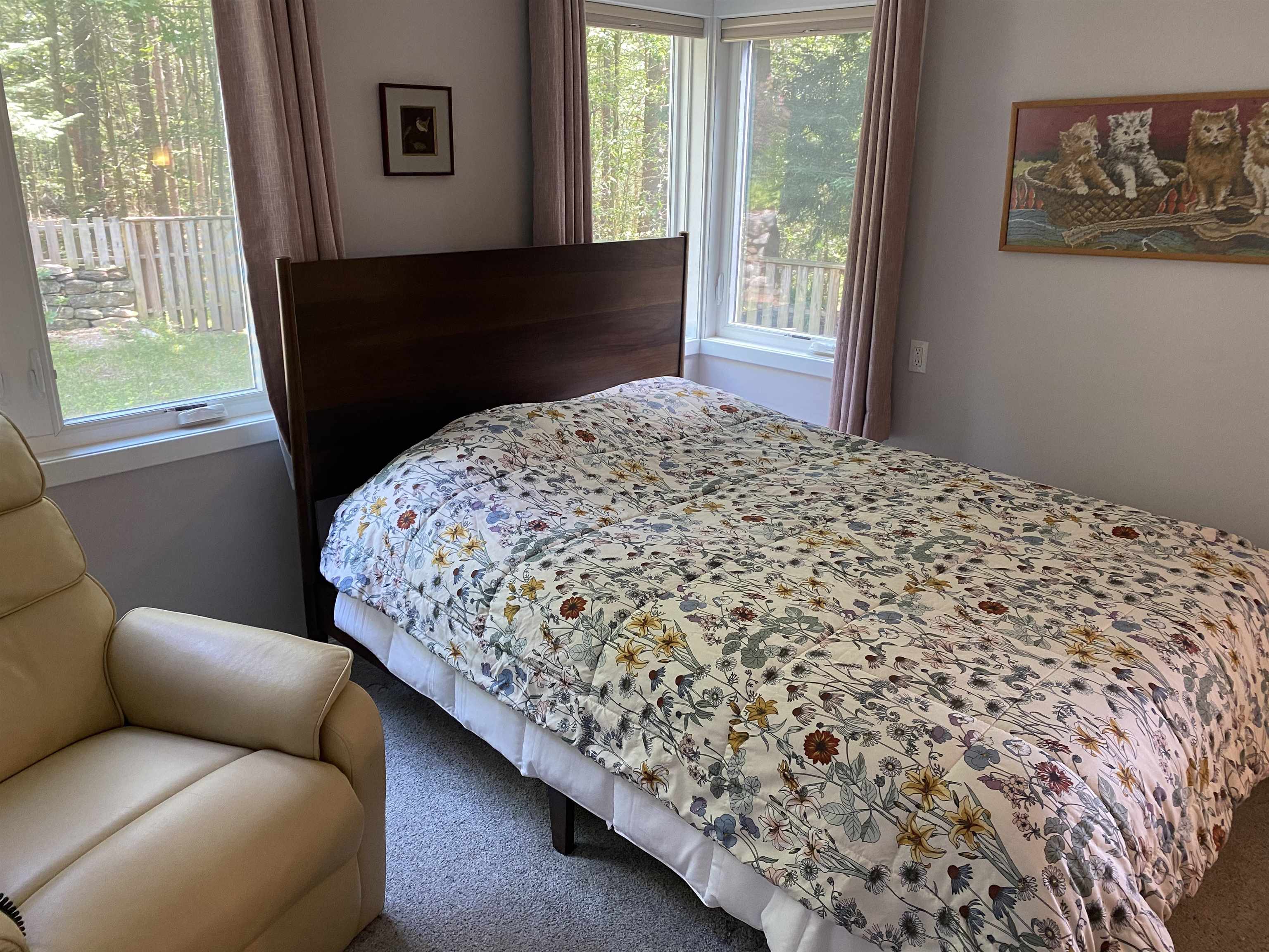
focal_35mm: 26
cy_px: 476
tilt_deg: -17.8
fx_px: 953
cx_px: 634
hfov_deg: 67.3
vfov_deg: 53.1
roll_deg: -0.6
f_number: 1.8
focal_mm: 4.25
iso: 160
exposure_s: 1/60
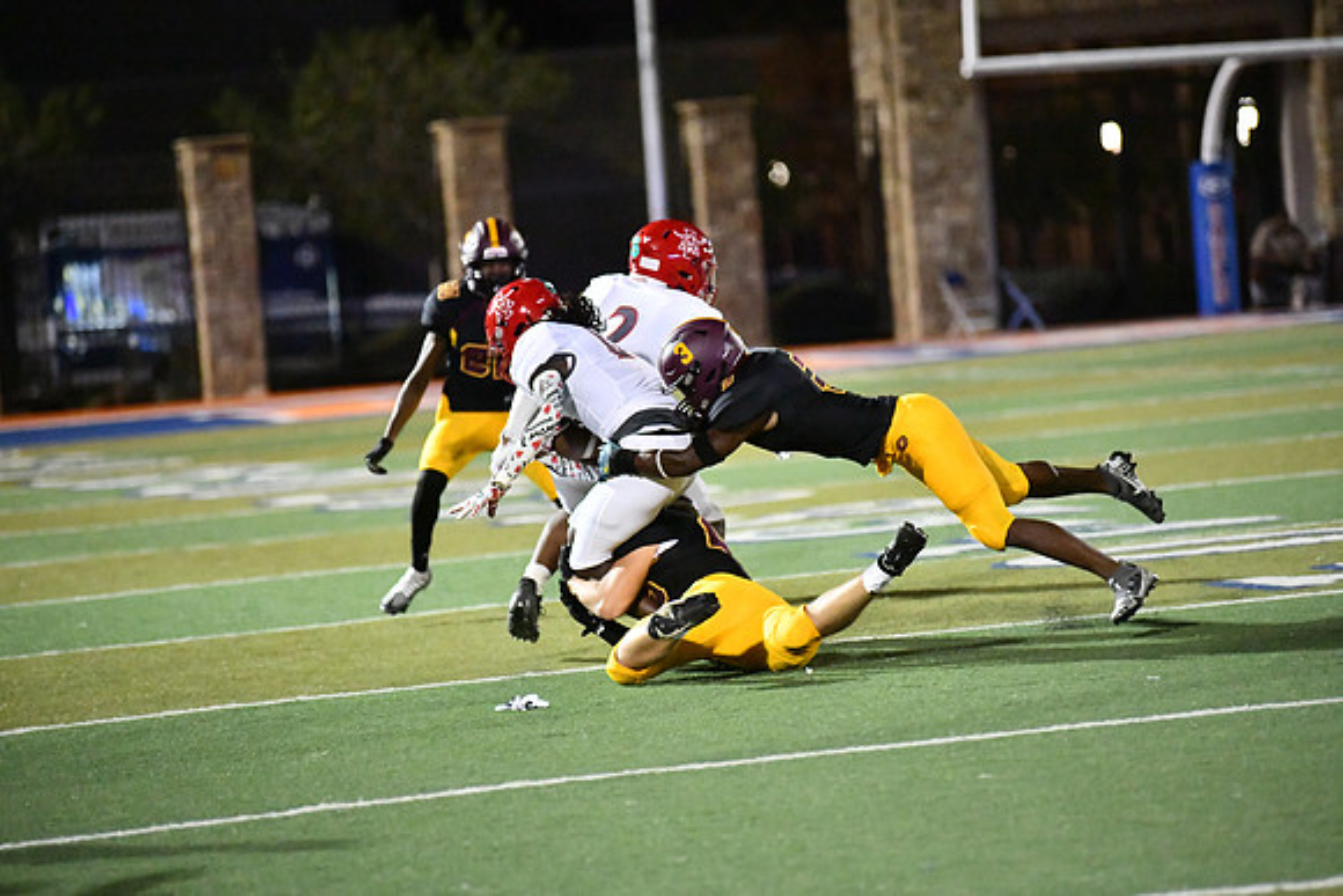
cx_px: 672
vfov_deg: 7.6
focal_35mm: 180
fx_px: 6716
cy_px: 448
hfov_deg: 11.4
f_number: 2.8
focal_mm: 180
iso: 20000
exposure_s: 1/3200
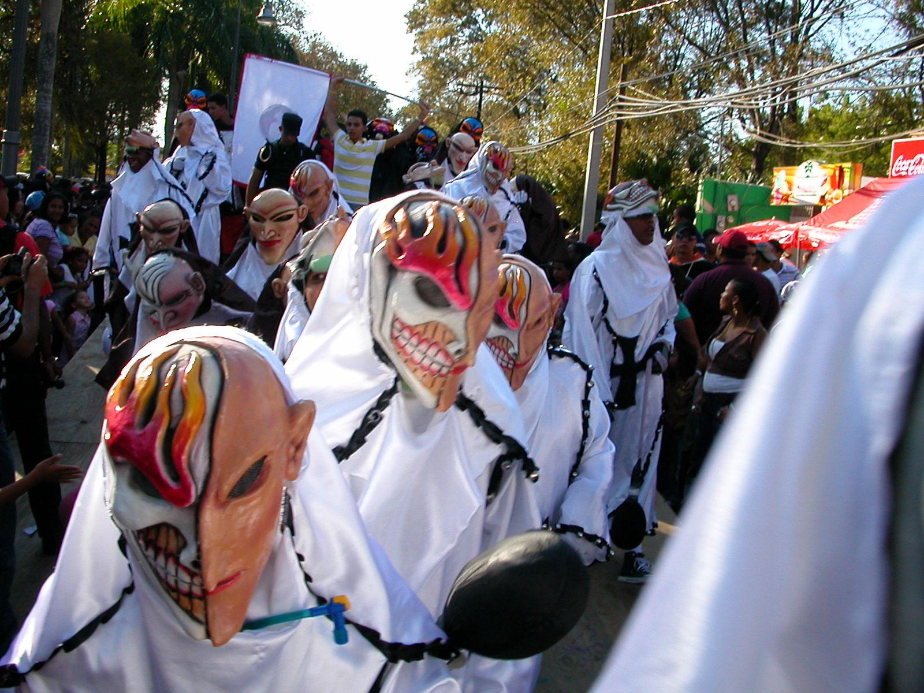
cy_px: 346
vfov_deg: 38.7
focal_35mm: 37
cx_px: 462
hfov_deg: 50.1
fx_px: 988
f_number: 4.5
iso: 100
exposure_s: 1/235
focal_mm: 5.6
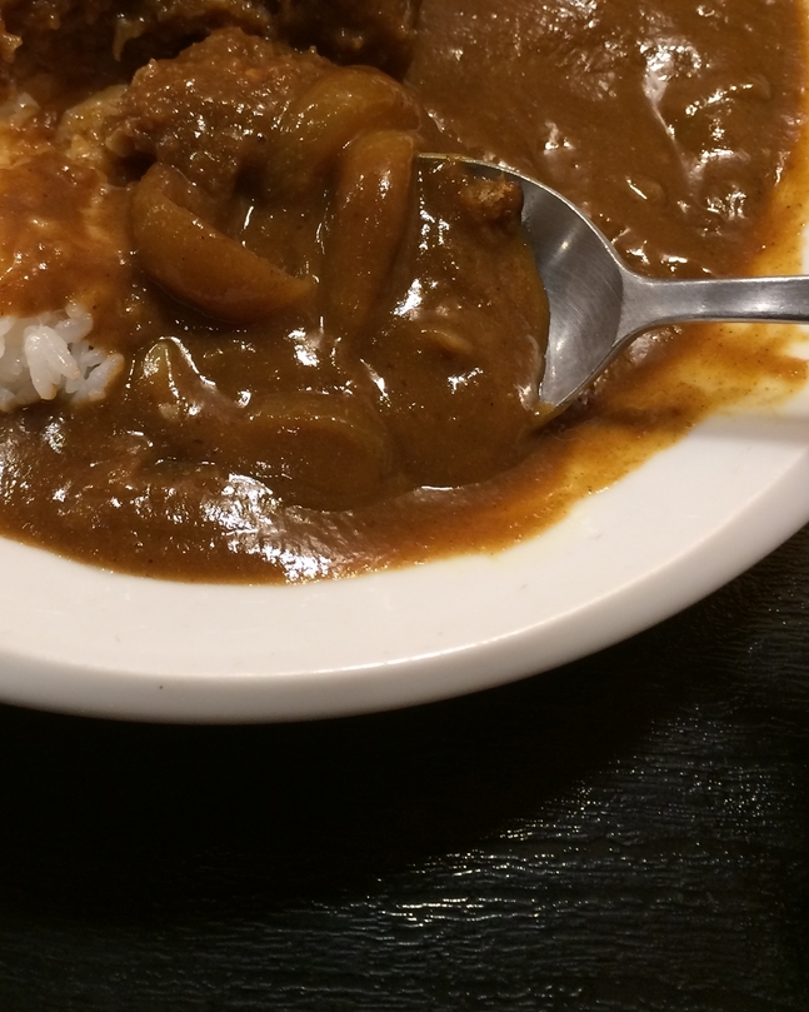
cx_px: 254
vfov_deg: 43.1
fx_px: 1257
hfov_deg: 35.2
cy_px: 319
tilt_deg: -62.5
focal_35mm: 42
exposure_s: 1/30
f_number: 2.2
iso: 80
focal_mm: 4.15
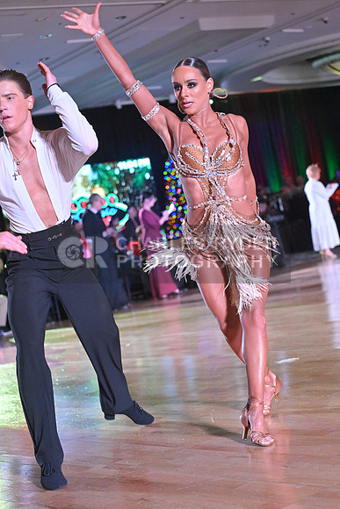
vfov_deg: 28.8
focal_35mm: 70
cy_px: 254
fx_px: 991
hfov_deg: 19.5
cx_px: 170
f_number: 4
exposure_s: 1/400
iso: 5000
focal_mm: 70
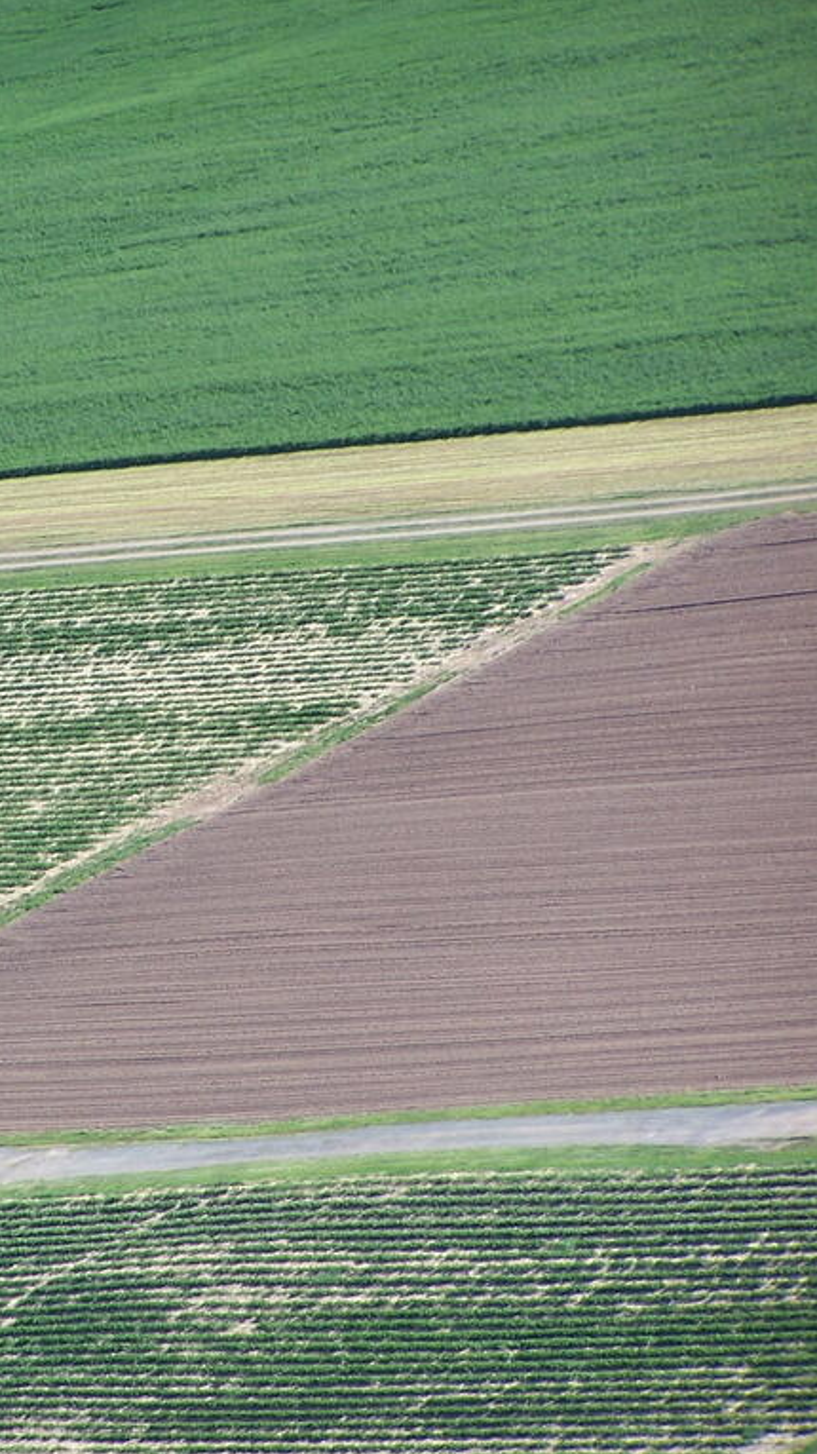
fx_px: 13371
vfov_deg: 6.2
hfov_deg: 3.5
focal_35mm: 347
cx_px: -106
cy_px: 726
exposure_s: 1/500
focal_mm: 39.5
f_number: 3.3
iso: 80
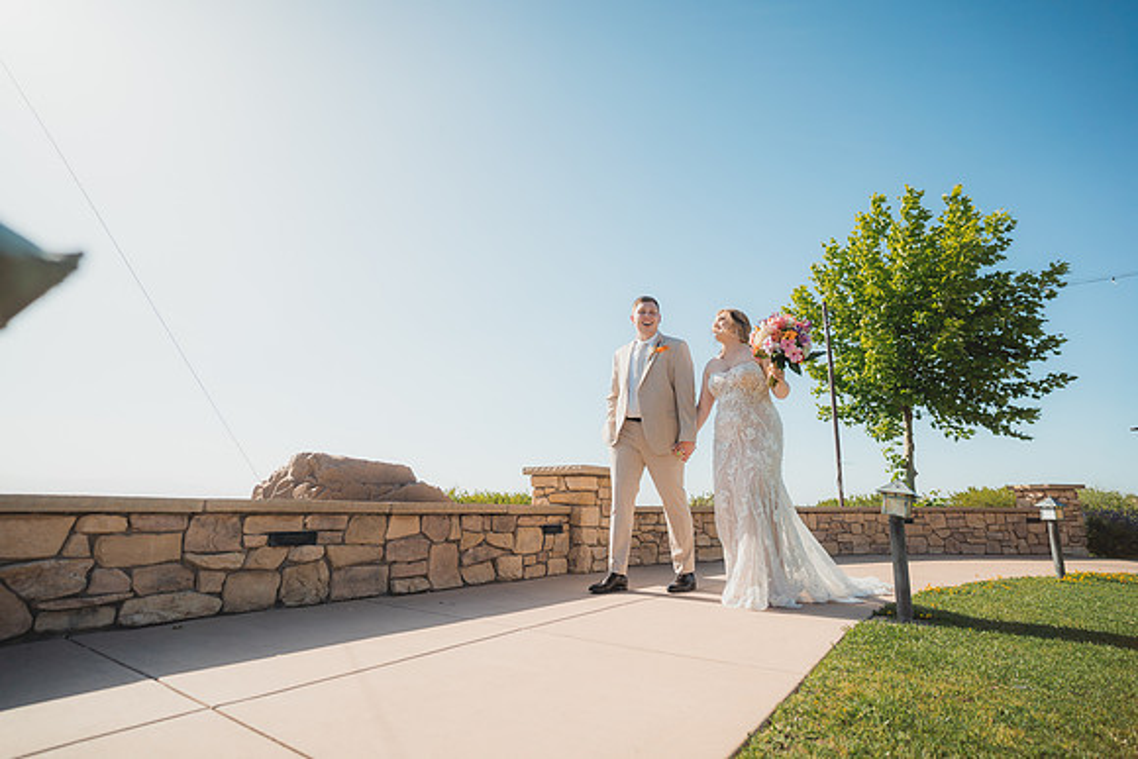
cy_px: 380
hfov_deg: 90.0
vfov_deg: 67.4
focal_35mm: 18
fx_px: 569
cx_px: 569
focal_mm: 18
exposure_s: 1/2500
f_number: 2.8
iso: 125
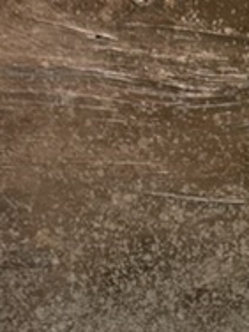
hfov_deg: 11.0
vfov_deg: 14.4
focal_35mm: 131
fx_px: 1256
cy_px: 447
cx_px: 330
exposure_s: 1/60
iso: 200
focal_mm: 6.76
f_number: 1.78
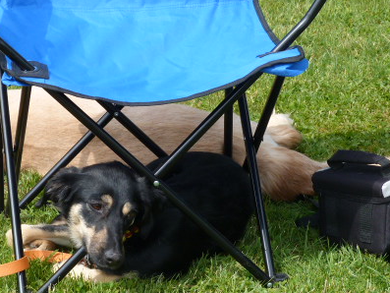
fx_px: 2107
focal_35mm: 187
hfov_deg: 10.6
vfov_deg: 7.9
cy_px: 151
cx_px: 130
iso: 100
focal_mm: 20.8
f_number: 4.5
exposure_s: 1/250
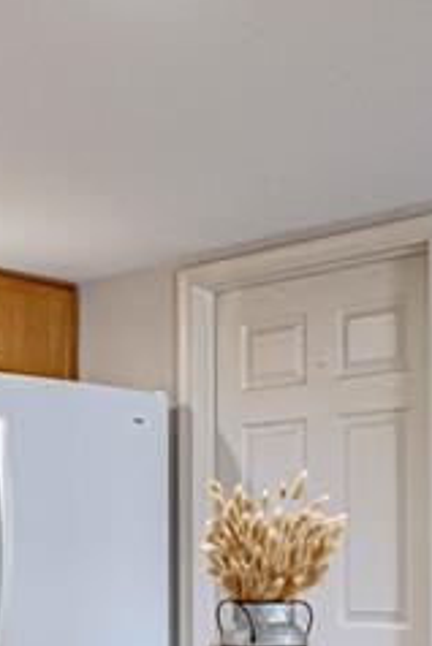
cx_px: 109
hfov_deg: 18.6
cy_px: 613
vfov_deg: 26.5
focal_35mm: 73
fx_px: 1312
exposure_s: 1/320
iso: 640
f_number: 5
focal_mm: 16
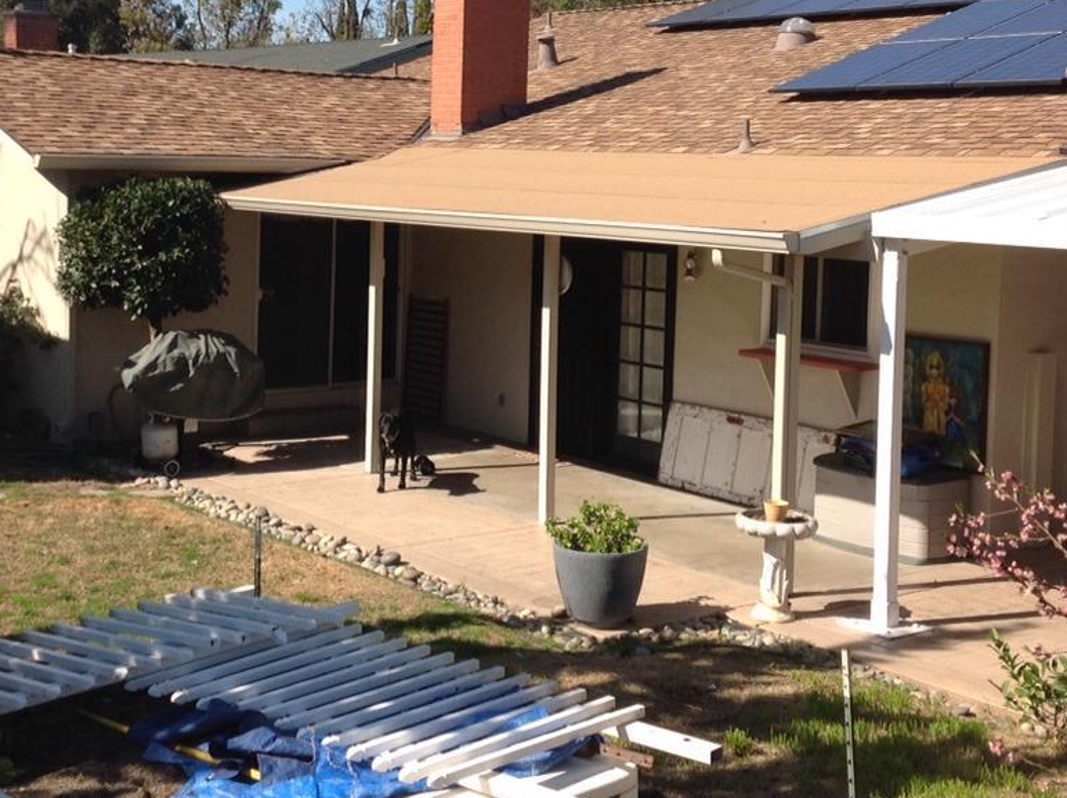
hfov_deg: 33.3
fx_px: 1786
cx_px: 513
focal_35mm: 58
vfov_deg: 25.0
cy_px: 236
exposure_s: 1/1513
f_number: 2.4
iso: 50
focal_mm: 4.28
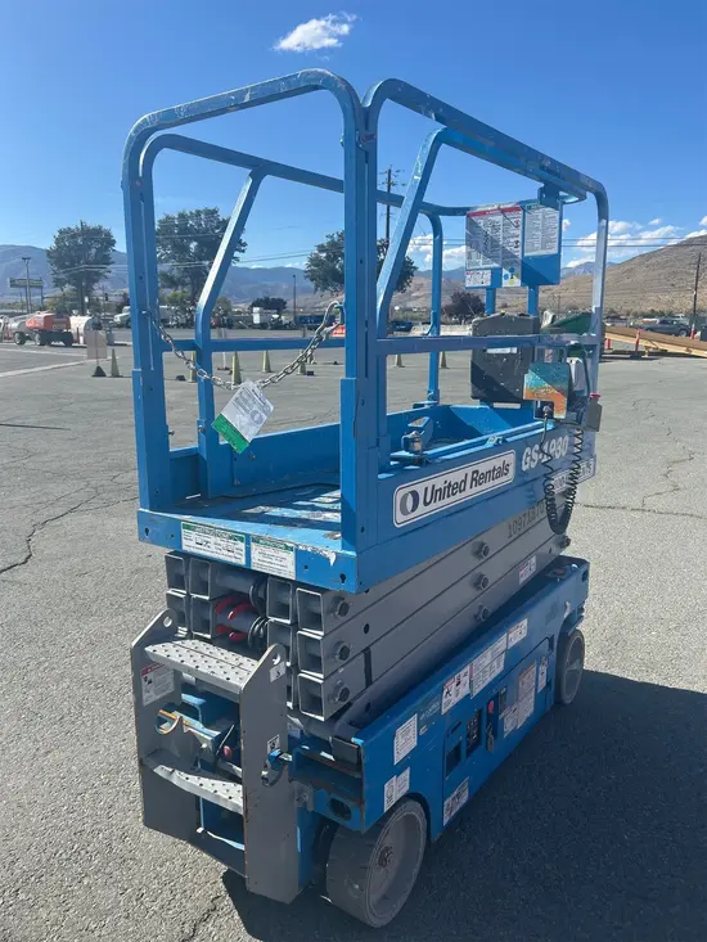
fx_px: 708
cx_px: 354
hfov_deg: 53.1
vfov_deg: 67.3
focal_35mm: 26
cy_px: 471
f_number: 1.5
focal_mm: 5.7
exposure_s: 1/2841
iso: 50
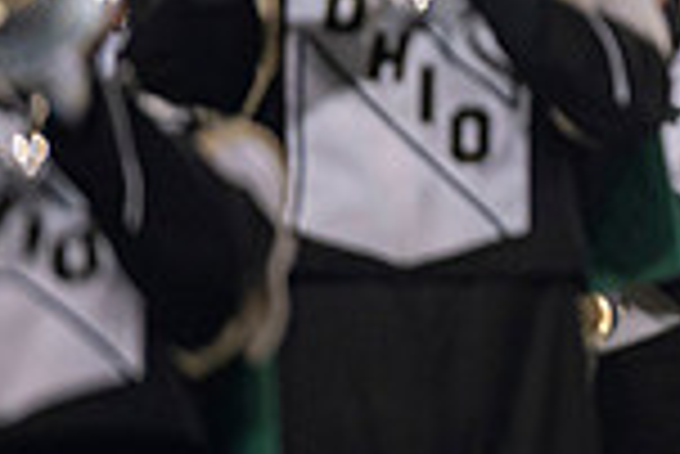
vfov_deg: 1.8
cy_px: -45
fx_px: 14501
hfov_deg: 2.7
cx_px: 1225
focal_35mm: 767
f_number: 2.8
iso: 1000
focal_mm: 200
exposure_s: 1/500
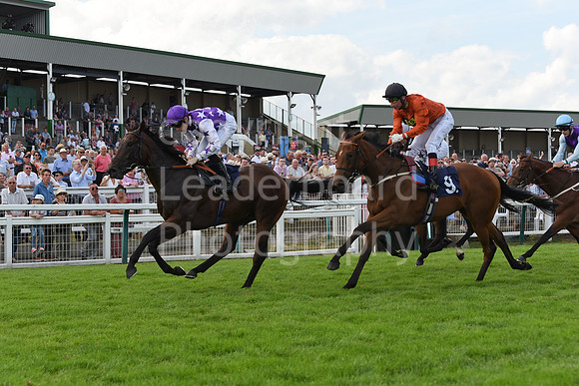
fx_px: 1126
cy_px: 193
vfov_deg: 19.5
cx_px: 290
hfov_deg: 28.8
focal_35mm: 70
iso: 500
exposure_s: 1/2000
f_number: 5.6
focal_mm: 70
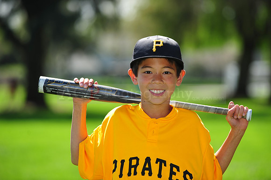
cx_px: 136
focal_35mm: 200
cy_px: 90
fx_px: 1505
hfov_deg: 10.3
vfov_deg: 6.9
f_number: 4.5
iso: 200
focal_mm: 200
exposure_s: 1/800
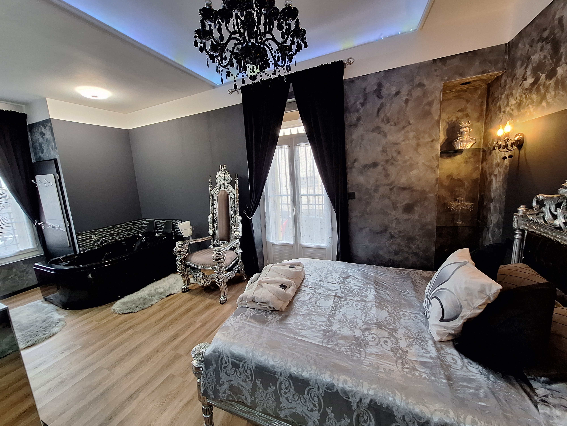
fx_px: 213
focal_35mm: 13
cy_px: 213
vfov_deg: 89.9
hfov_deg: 106.2
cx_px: 284
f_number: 2.2
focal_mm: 1.74
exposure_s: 1/25
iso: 160
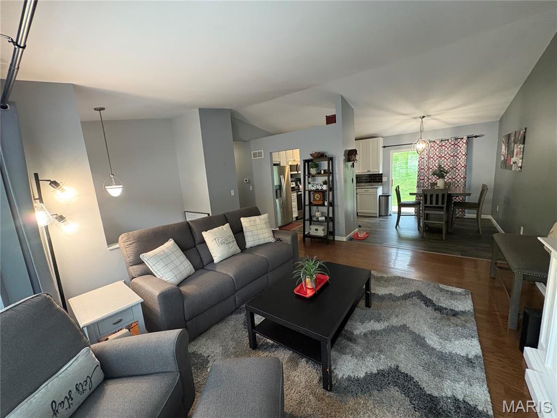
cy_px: 209
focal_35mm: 14
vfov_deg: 85.7
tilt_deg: -9.4
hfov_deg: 102.1
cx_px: 278
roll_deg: +3.9
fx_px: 225
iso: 500
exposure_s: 1/60
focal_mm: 2.22
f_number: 2.2
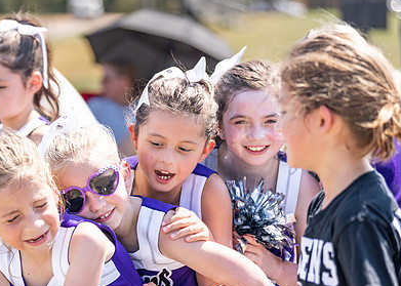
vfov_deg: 9.8
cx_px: 163
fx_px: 1662
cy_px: 188
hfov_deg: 13.7
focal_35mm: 146
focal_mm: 91
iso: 160
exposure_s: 1/1600
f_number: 2.8
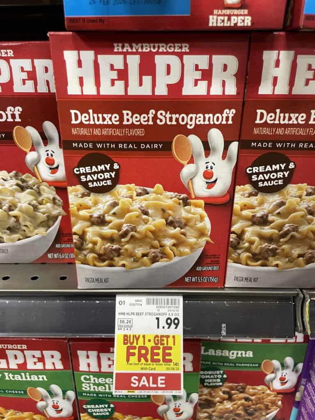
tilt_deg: -23.7
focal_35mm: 26
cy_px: 210
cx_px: 158
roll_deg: +1.0
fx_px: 315
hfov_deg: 53.1
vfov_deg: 67.3
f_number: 1.6
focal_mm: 4.2
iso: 200
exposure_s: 1/44
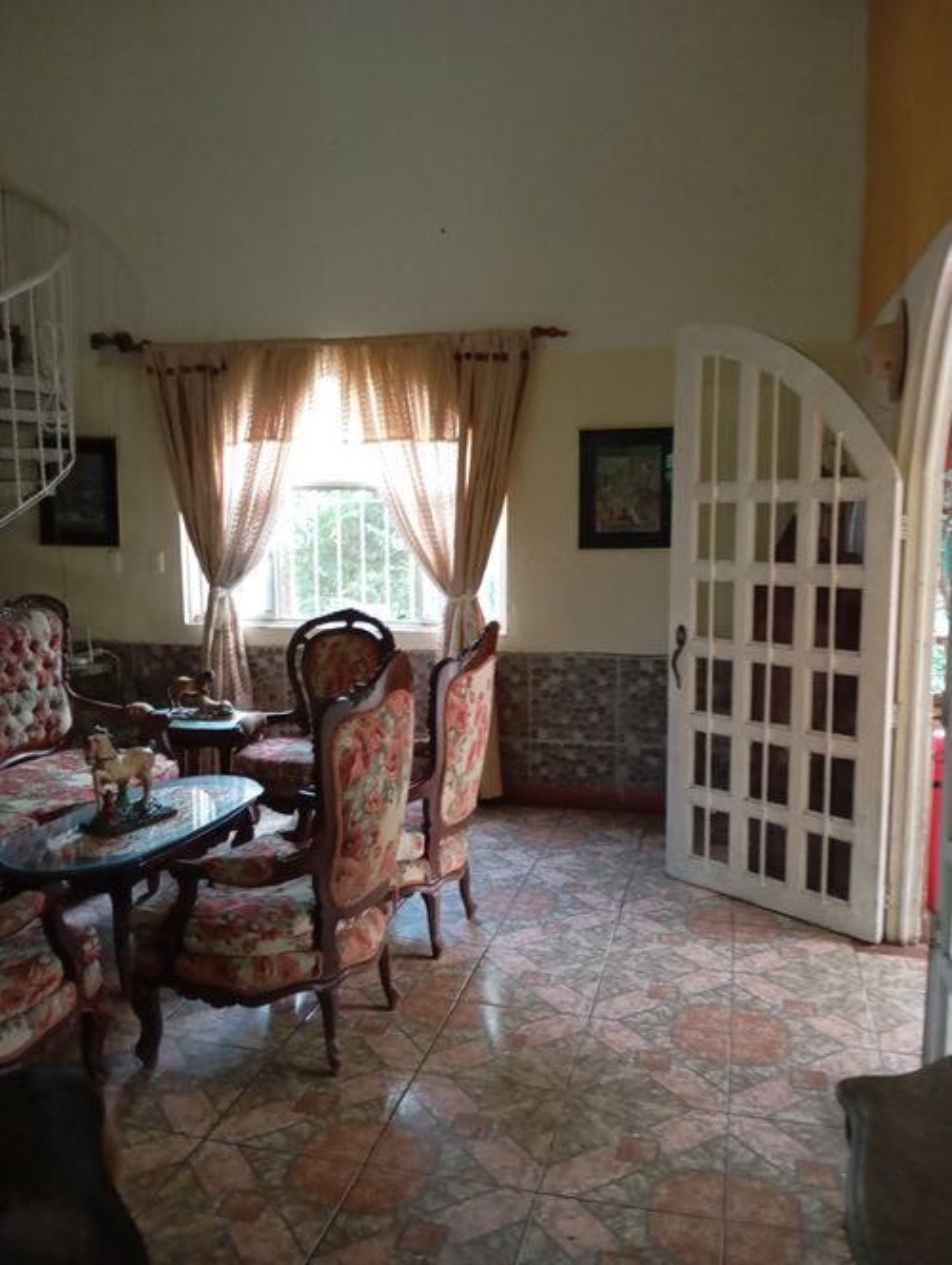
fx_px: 1024
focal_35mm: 28
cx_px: 476
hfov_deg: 49.9
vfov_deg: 63.4
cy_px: 632
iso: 2491
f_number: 1.8
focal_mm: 4.22
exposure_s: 1/24
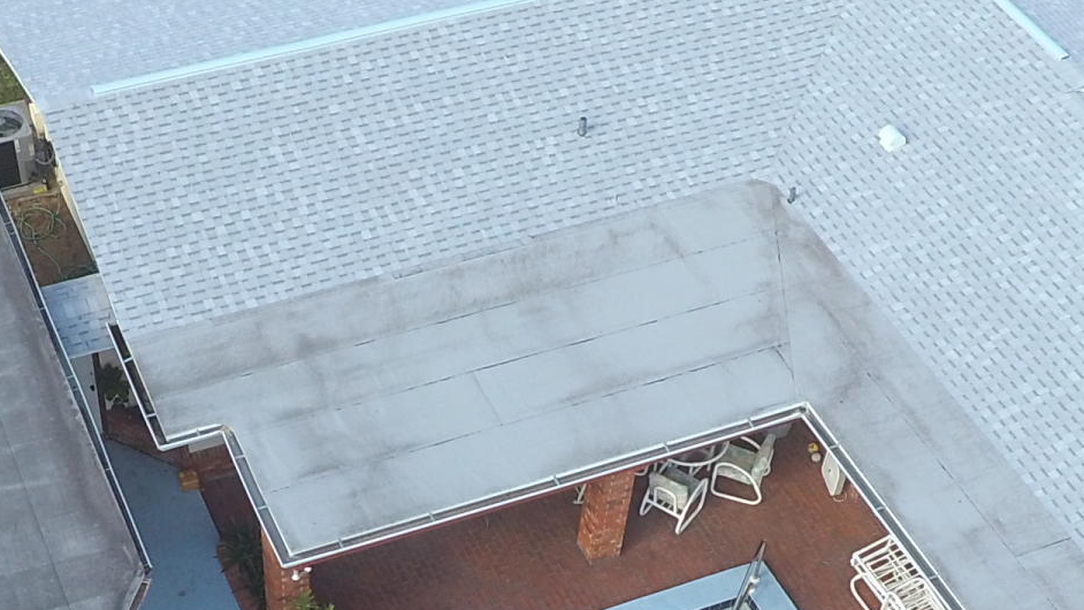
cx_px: 422
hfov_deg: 35.3
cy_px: 620
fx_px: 1696
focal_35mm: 59
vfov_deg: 19.7
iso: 100
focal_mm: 3.15
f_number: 2.8
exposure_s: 1/311
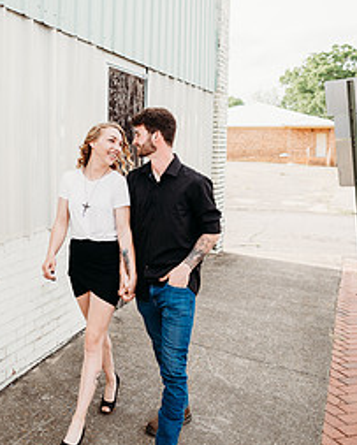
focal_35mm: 40
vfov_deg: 45.1
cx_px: 98
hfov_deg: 36.7
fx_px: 527
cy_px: 150
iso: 100
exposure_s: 1/640
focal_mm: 24
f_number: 2.8
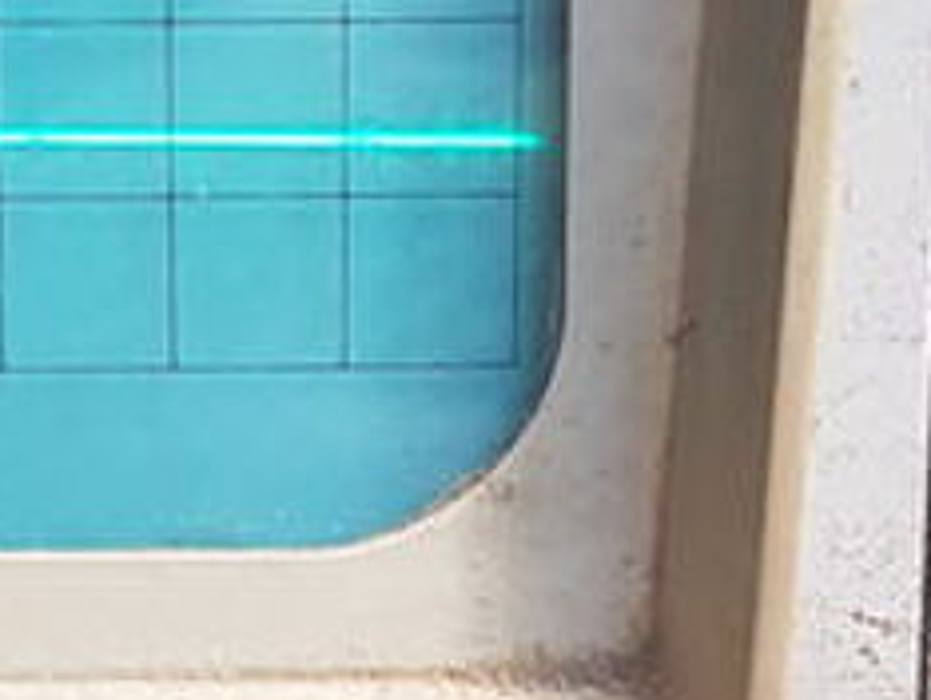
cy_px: 702
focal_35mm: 148
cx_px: 259
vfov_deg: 10.0
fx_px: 3985
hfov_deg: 13.3
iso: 160
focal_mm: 4.2
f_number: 1.7
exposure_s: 1/33
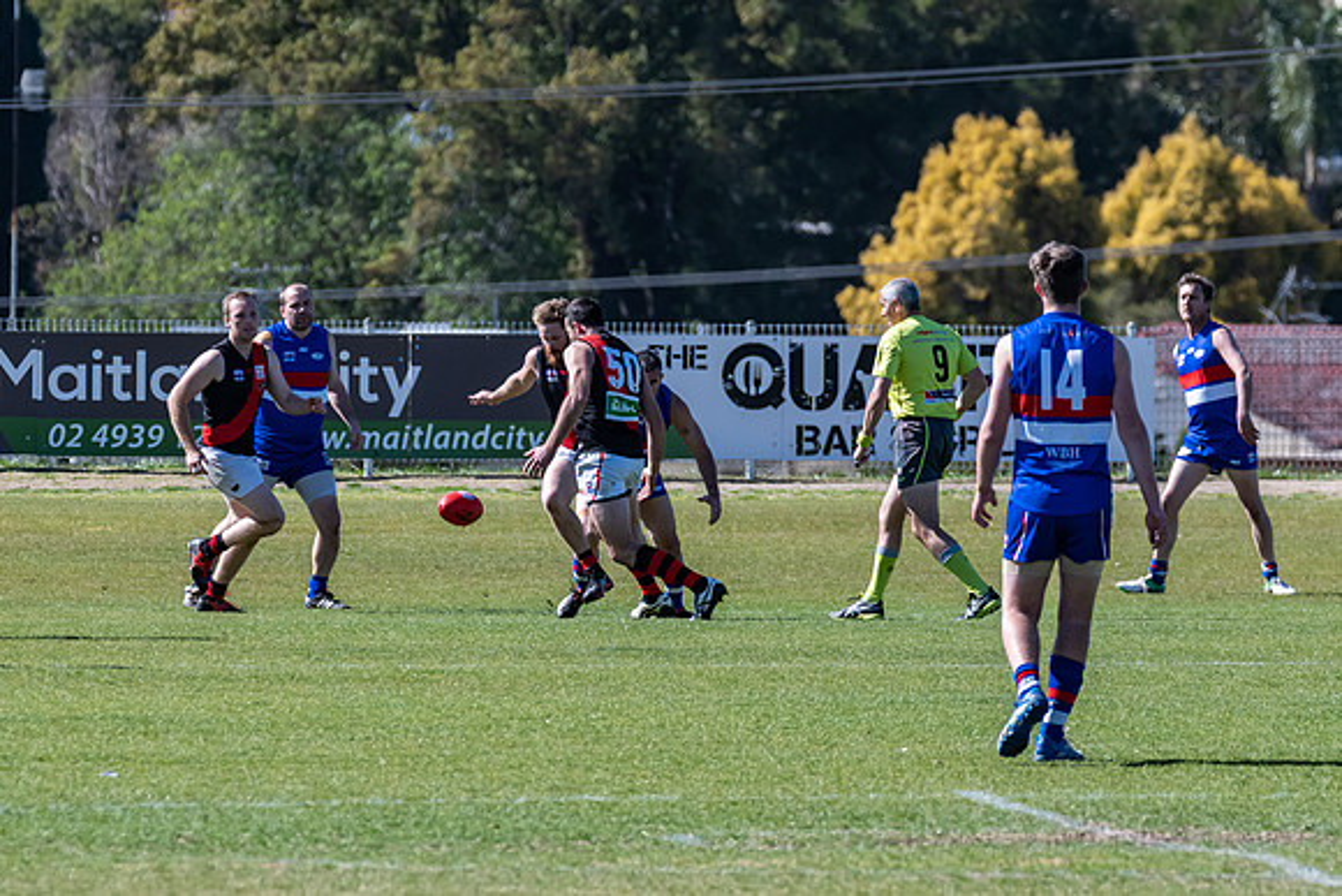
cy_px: 437
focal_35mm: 608
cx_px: 566
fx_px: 22666
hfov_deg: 3.4
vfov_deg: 2.3
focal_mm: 350
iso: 800
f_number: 8
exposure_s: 1/2000
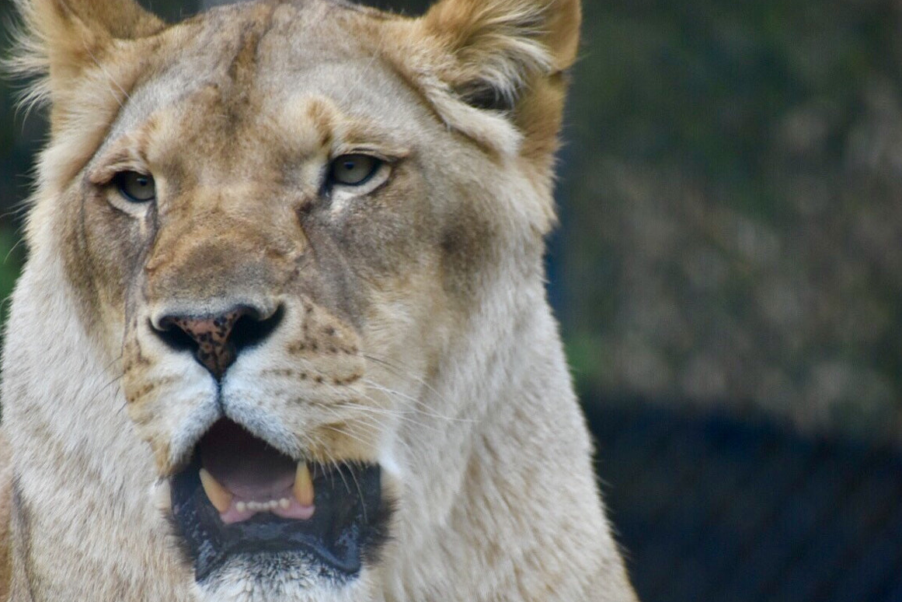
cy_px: 406
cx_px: 418
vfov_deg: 2.2
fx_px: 15533
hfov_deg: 3.3
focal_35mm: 620
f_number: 6.3
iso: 800
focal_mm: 300
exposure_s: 1/640
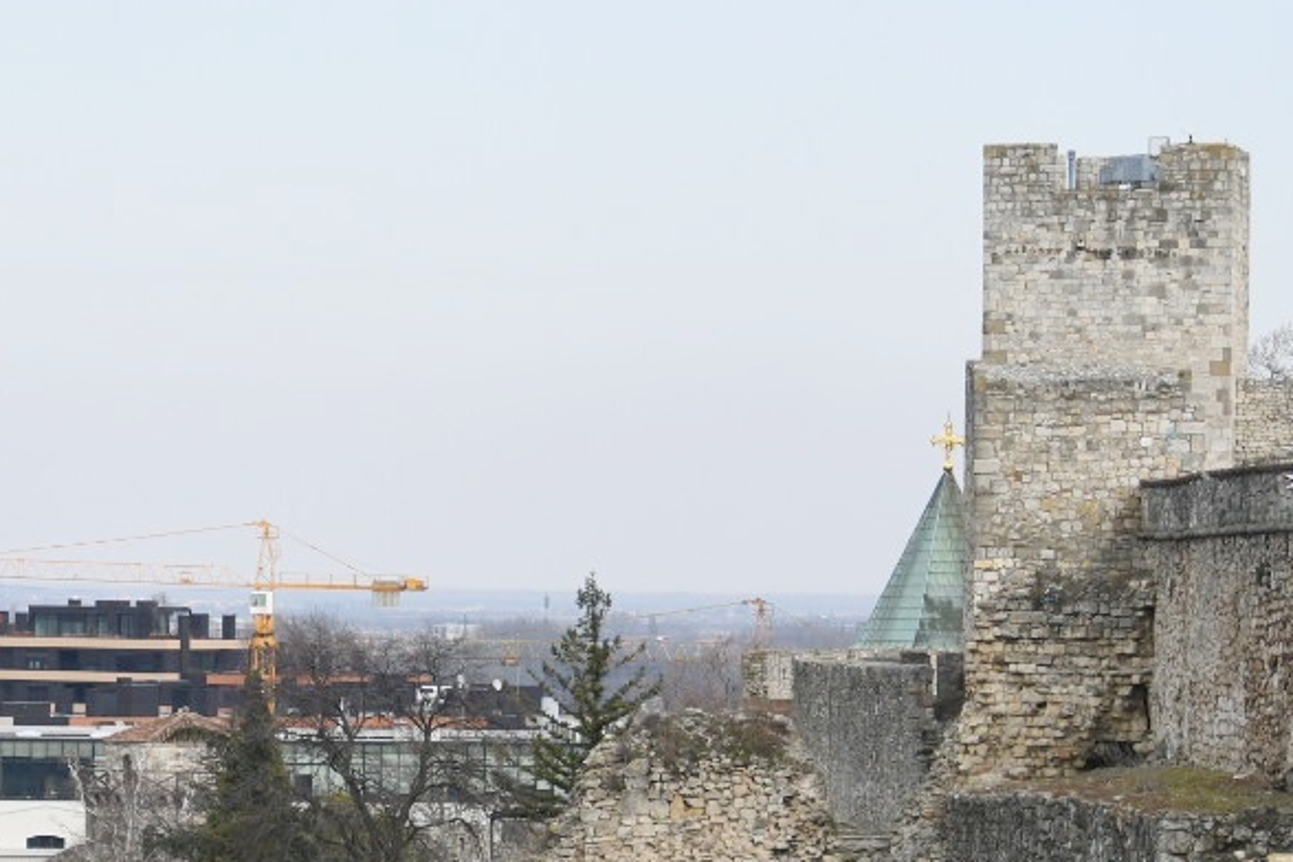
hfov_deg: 10.5
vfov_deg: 7.1
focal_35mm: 193
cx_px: -110
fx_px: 6931
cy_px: 653
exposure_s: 1/8000
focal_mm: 70
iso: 800
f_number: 2.8
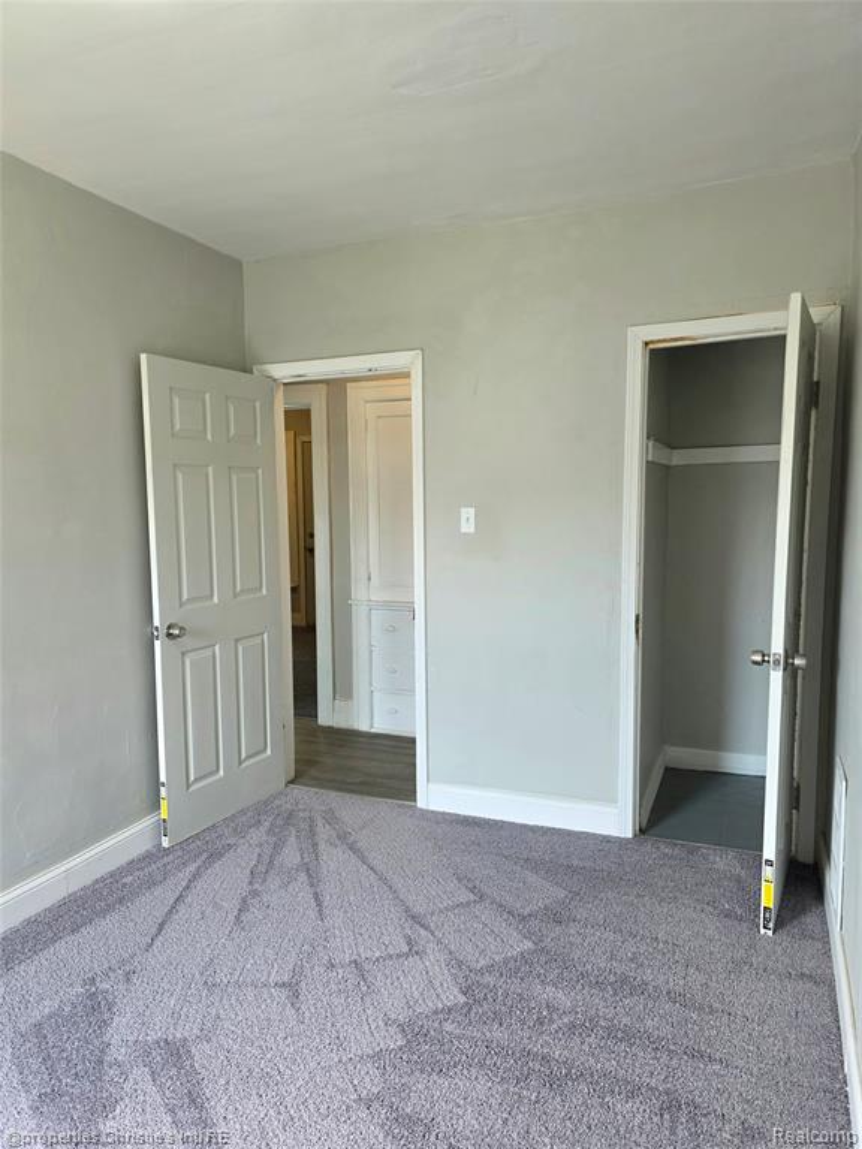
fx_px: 764
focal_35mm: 23
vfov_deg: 73.9
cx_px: 431
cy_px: 574
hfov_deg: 58.9
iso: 100
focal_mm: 6.3
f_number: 1.7
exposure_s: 1/120
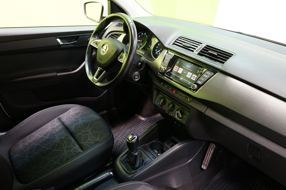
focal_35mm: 29
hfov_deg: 63.7
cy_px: 95
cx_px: 143
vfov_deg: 45.0
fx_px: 230
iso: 1600
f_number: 3.5
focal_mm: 29
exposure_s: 1/30
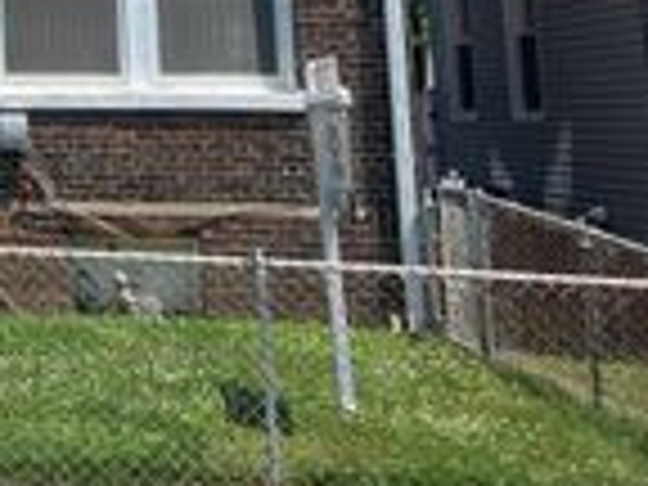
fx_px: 1816
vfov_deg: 14.3
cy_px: -223
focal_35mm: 97
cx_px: -428
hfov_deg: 17.4
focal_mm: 3.99
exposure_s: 1/1350
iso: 32
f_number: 1.8
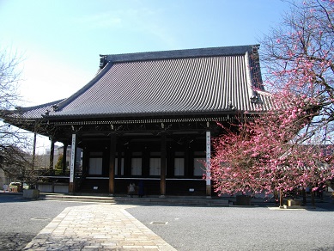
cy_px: 126
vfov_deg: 44.2
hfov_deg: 56.8
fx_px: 309
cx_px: 167
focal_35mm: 32
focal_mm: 5.7
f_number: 5.5
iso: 100
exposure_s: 1/200
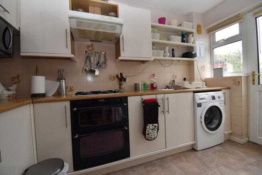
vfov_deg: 77.4
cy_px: 88
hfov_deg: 100.4
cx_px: 131
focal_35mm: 15
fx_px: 109
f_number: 5.6
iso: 560
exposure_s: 1/125
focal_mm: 10
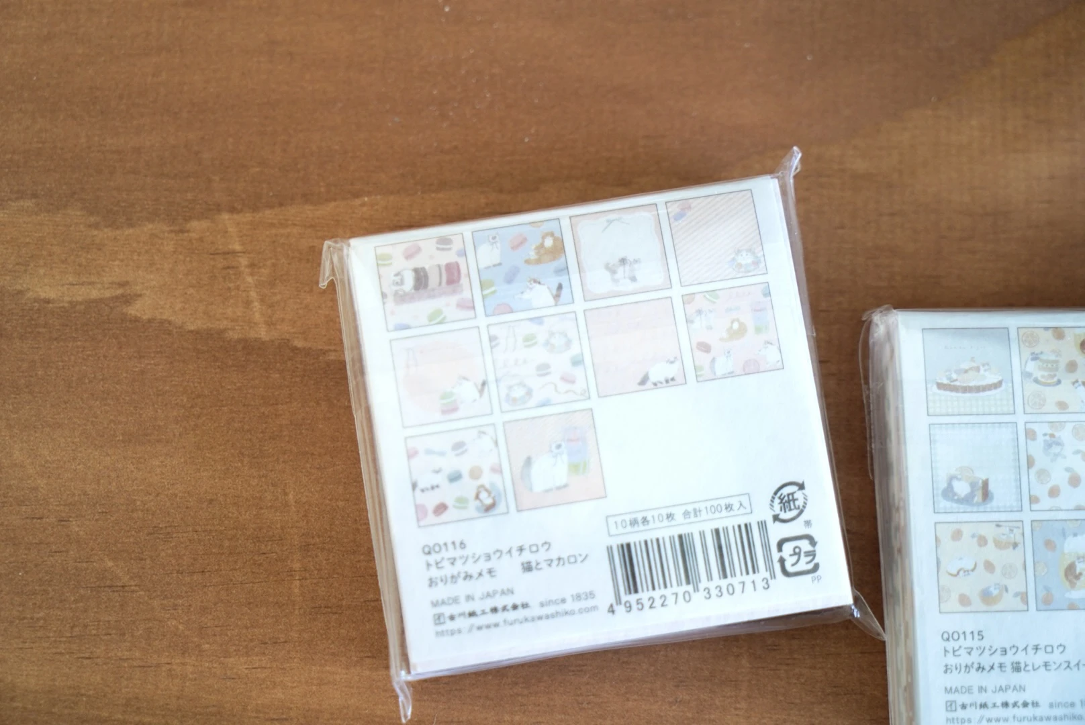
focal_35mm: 56
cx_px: 542
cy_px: 362
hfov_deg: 35.6
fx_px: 1689
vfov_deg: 24.2
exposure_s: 1/60
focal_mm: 56
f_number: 4.5
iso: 400
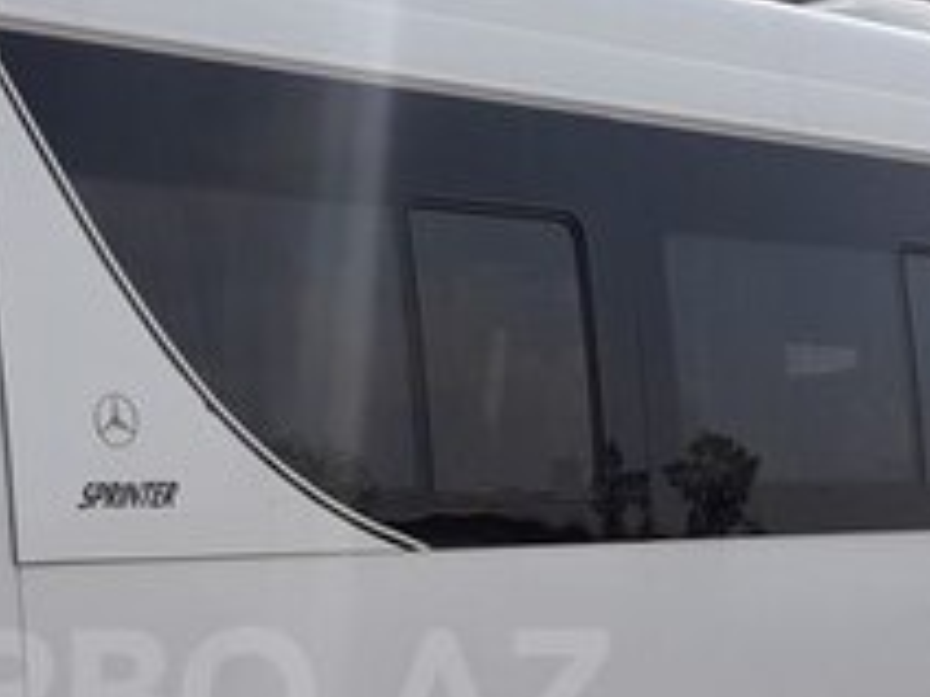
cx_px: 162
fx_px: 2257
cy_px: 695
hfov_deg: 22.9
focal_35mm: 84
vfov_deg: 17.2
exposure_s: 1/1667
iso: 40
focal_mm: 3.6
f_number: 1.9
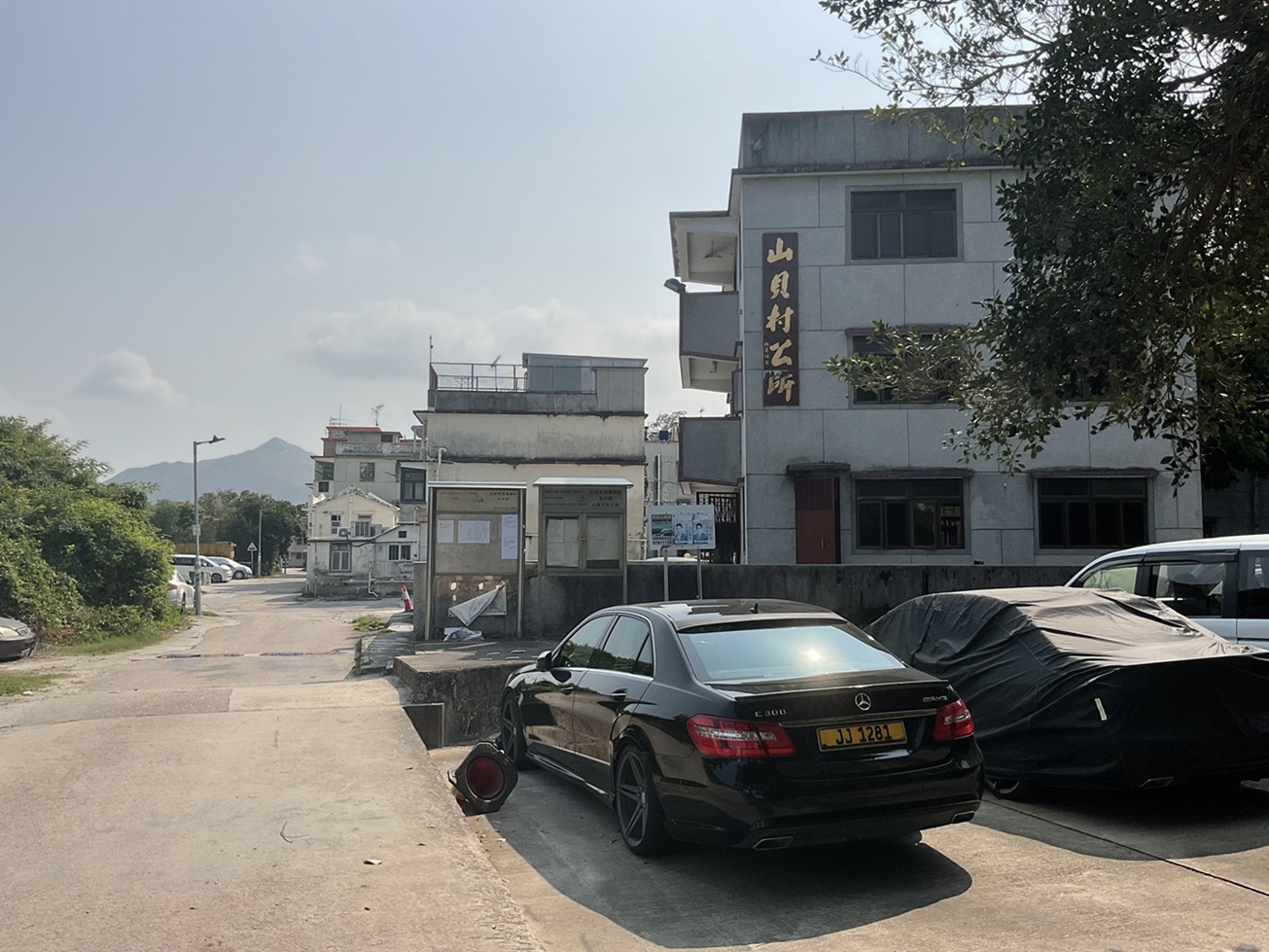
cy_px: 476
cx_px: 634
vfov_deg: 48.2
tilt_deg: +3.7
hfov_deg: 61.7
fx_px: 1063
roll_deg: +0.3
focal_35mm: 29
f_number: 1.8
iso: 16
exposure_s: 1/3788
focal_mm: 3
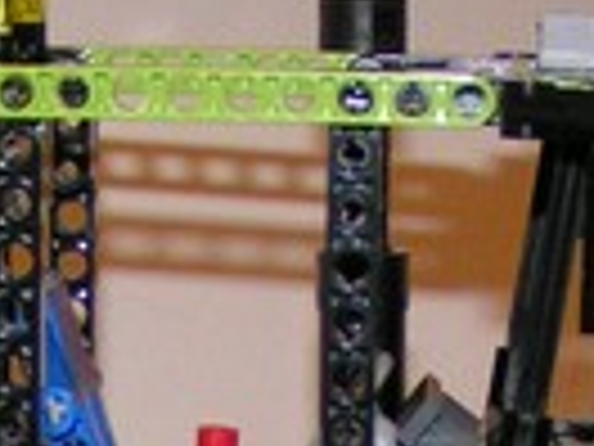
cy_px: 815
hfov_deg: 10.7
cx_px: 184
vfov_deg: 7.8
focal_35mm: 184
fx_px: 3157
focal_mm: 5.8
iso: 200
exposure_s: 1/40
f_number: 2.8
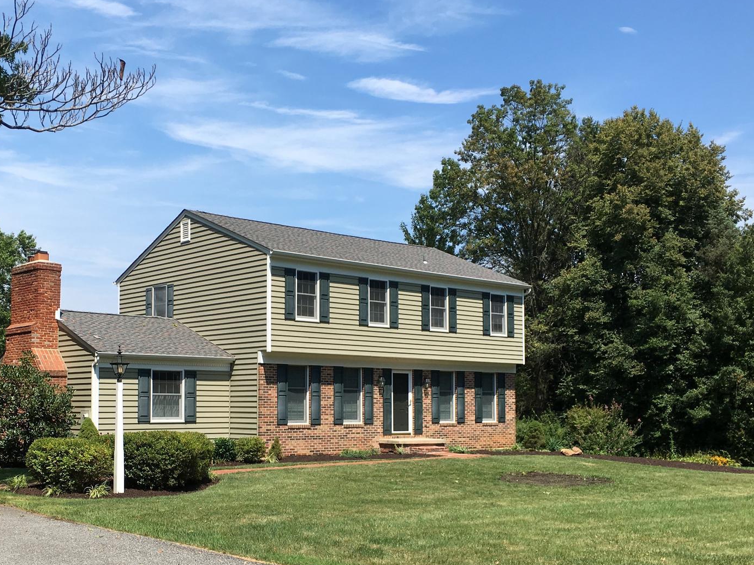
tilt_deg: +3.1
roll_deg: -0.5
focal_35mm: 43
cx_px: 292
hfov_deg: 43.6
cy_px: 370
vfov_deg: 33.4
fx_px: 937
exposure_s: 1/1479
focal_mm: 4.15
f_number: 2.2
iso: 25
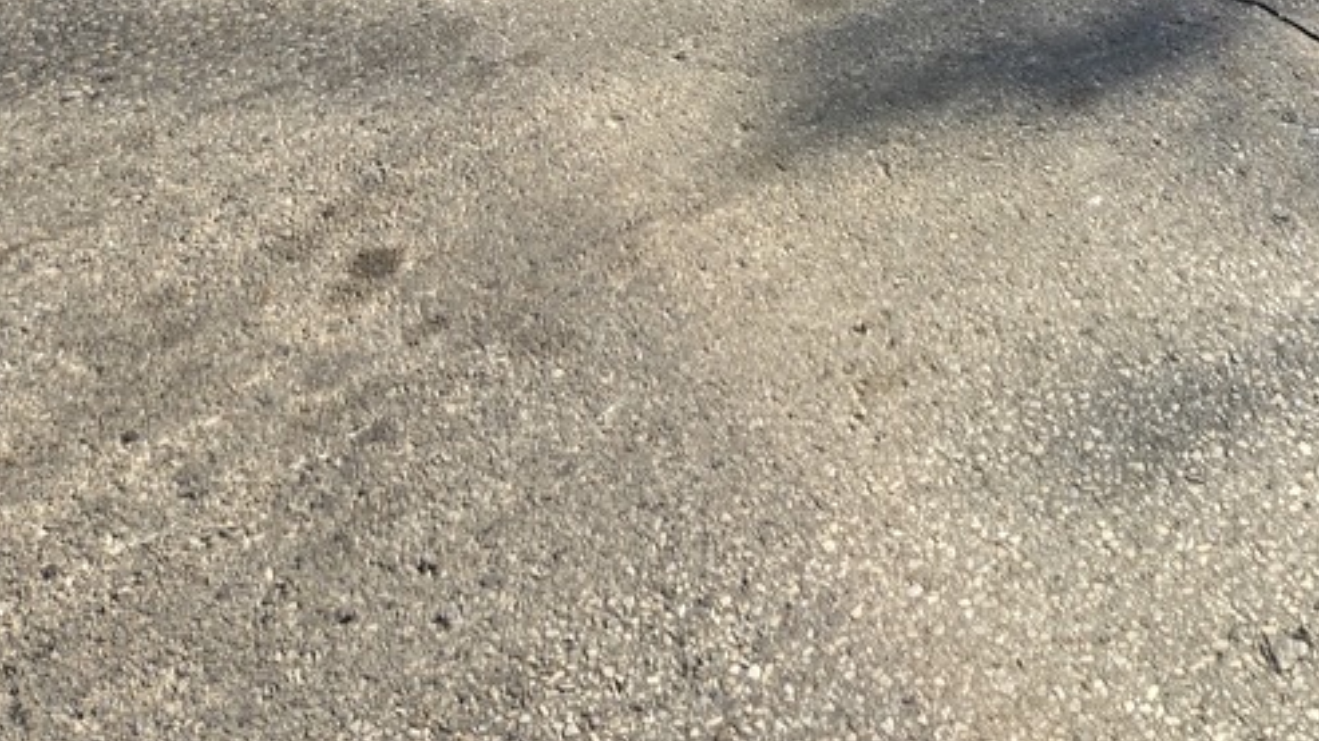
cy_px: -607
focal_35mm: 61
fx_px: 2133
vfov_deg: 16.4
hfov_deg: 33.8
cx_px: 966
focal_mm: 5.4
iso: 25
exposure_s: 1/424
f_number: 1.8
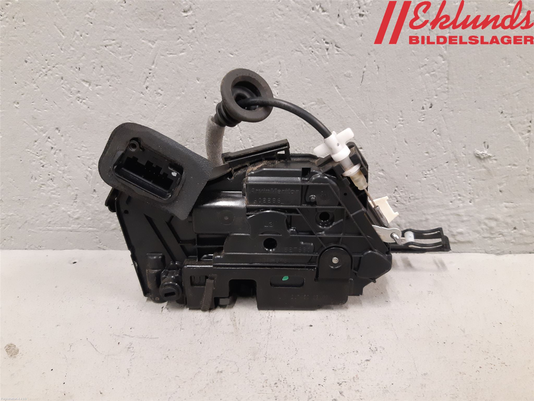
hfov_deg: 67.3
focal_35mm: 26
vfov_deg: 53.1
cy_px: 200
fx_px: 401
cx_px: 267
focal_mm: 3.93
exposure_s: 1/50
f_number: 1.7
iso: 250
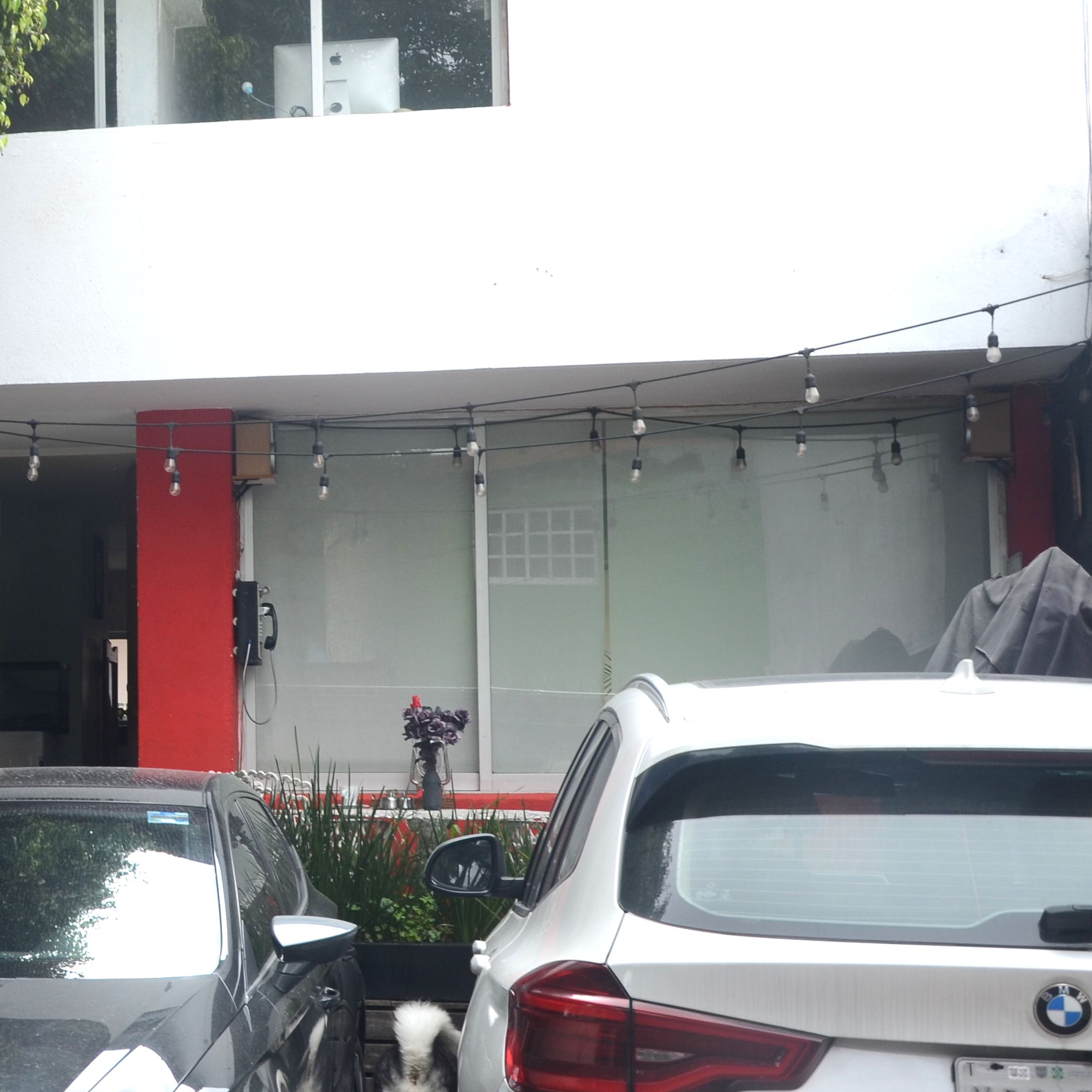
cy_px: 581
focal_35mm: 68
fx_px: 2427
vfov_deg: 25.4
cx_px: -167
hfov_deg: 23.5
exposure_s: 1/160
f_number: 6.3
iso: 200
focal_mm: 22
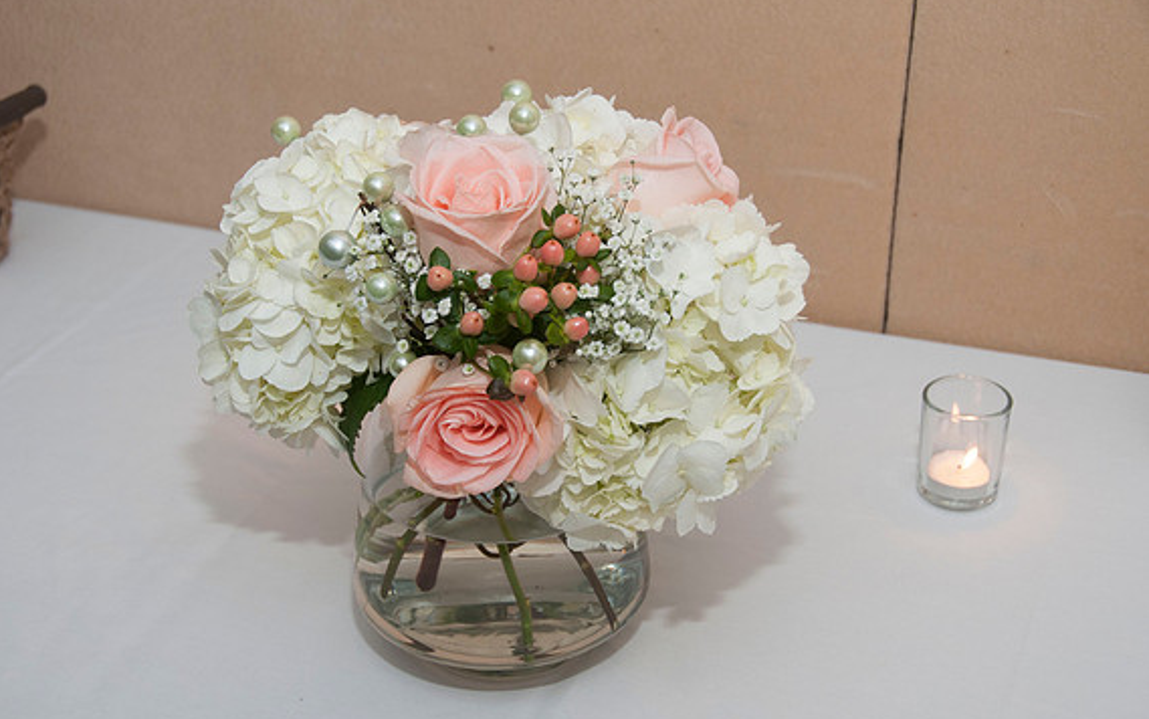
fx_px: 1754
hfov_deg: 36.3
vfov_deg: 23.2
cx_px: 565
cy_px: 377
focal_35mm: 56
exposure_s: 1/60
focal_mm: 36
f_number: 5.6
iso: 400
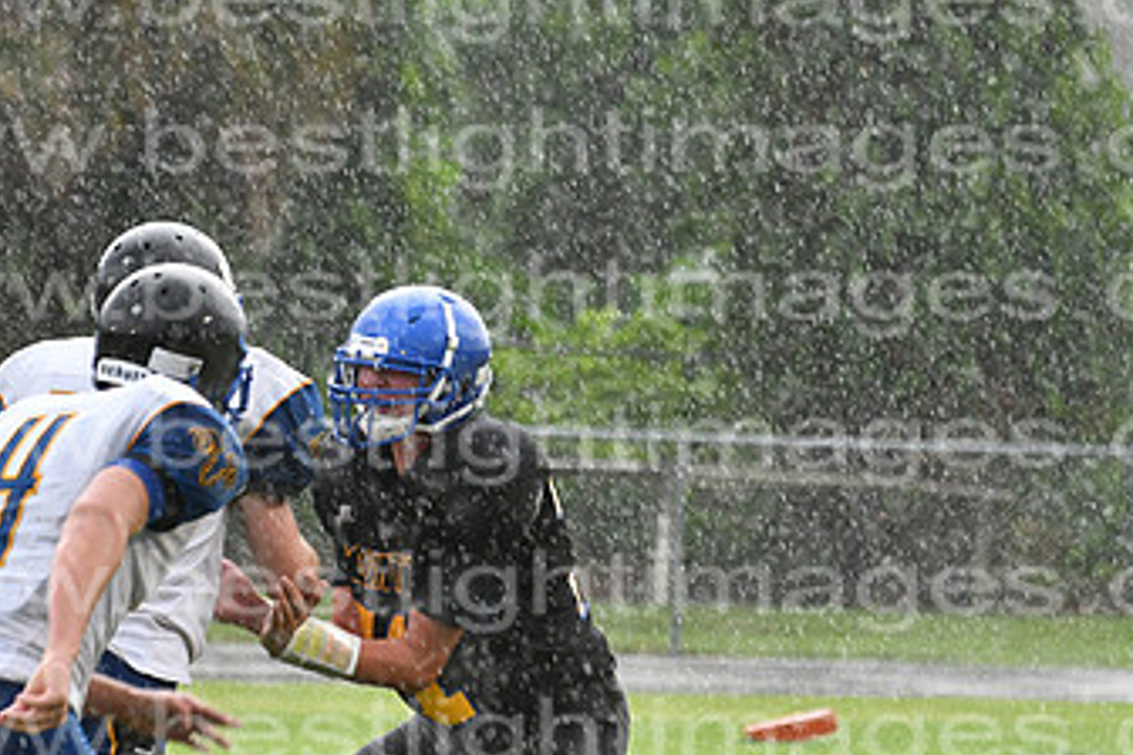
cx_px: 593
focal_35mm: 363
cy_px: 517
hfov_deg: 5.7
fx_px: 11424
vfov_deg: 3.8
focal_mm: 140
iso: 1000
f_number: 4.5
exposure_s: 1/500
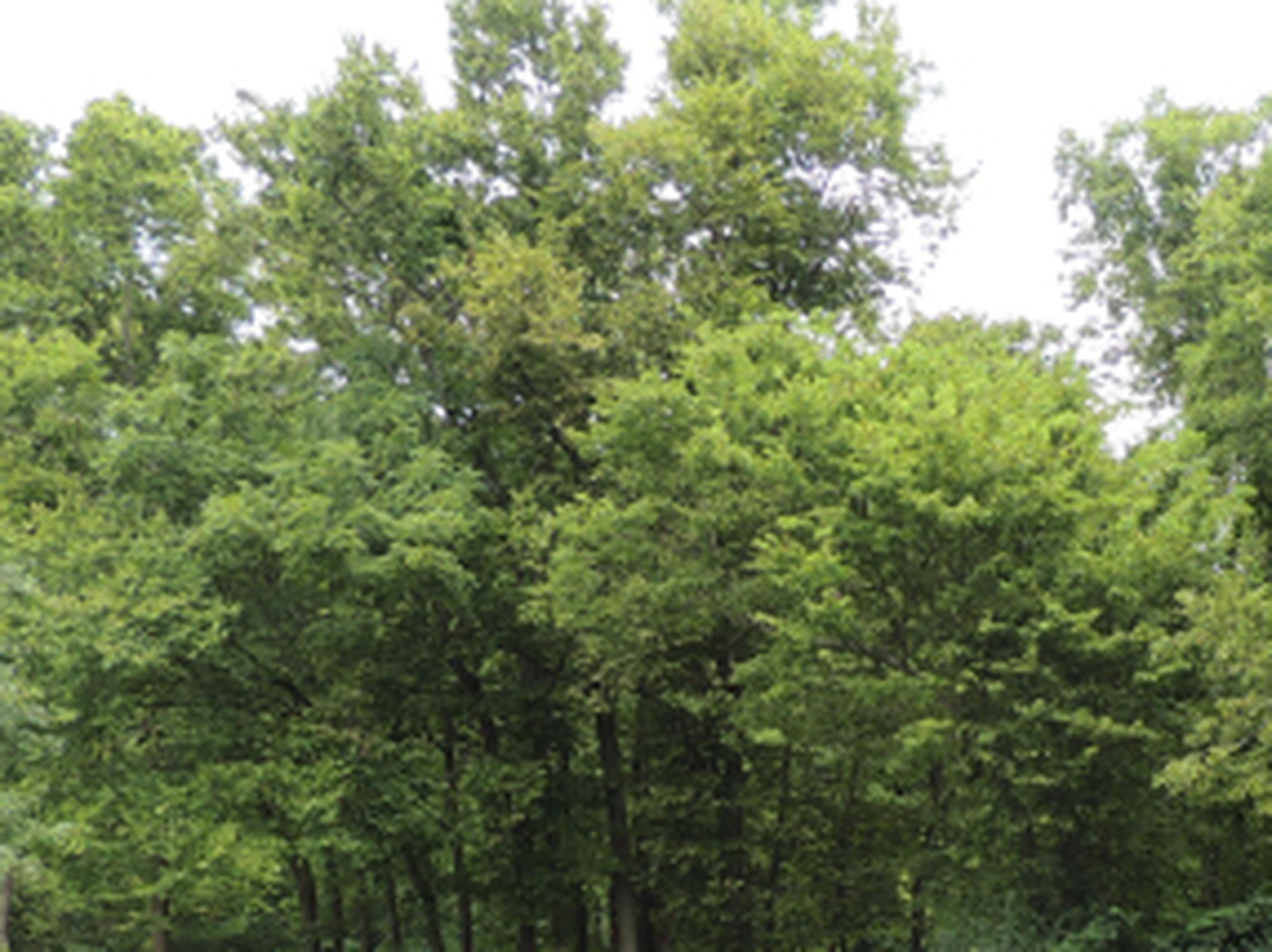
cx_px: 963
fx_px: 2056
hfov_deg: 33.6
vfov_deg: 25.1
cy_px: 885
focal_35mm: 56
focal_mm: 4.3
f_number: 3
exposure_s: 1/250
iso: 100
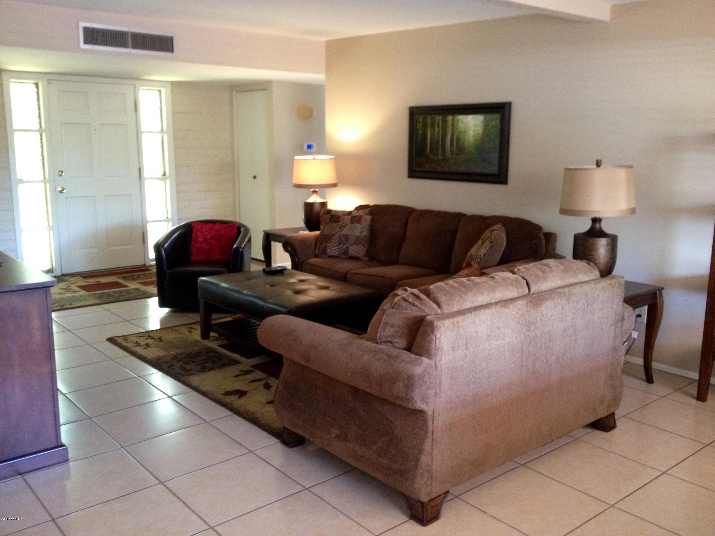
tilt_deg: -9.7
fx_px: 723
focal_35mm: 35
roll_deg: -0.6
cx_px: 358
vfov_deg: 40.7
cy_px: 268
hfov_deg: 52.6
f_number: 2.4
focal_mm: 4.28
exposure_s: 1/17
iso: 320
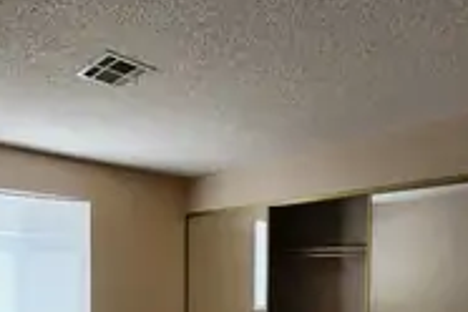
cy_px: 282
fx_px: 377
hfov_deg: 61.2
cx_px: 136
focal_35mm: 29
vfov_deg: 41.4
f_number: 2.2
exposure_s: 1/60
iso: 160
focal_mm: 2.2
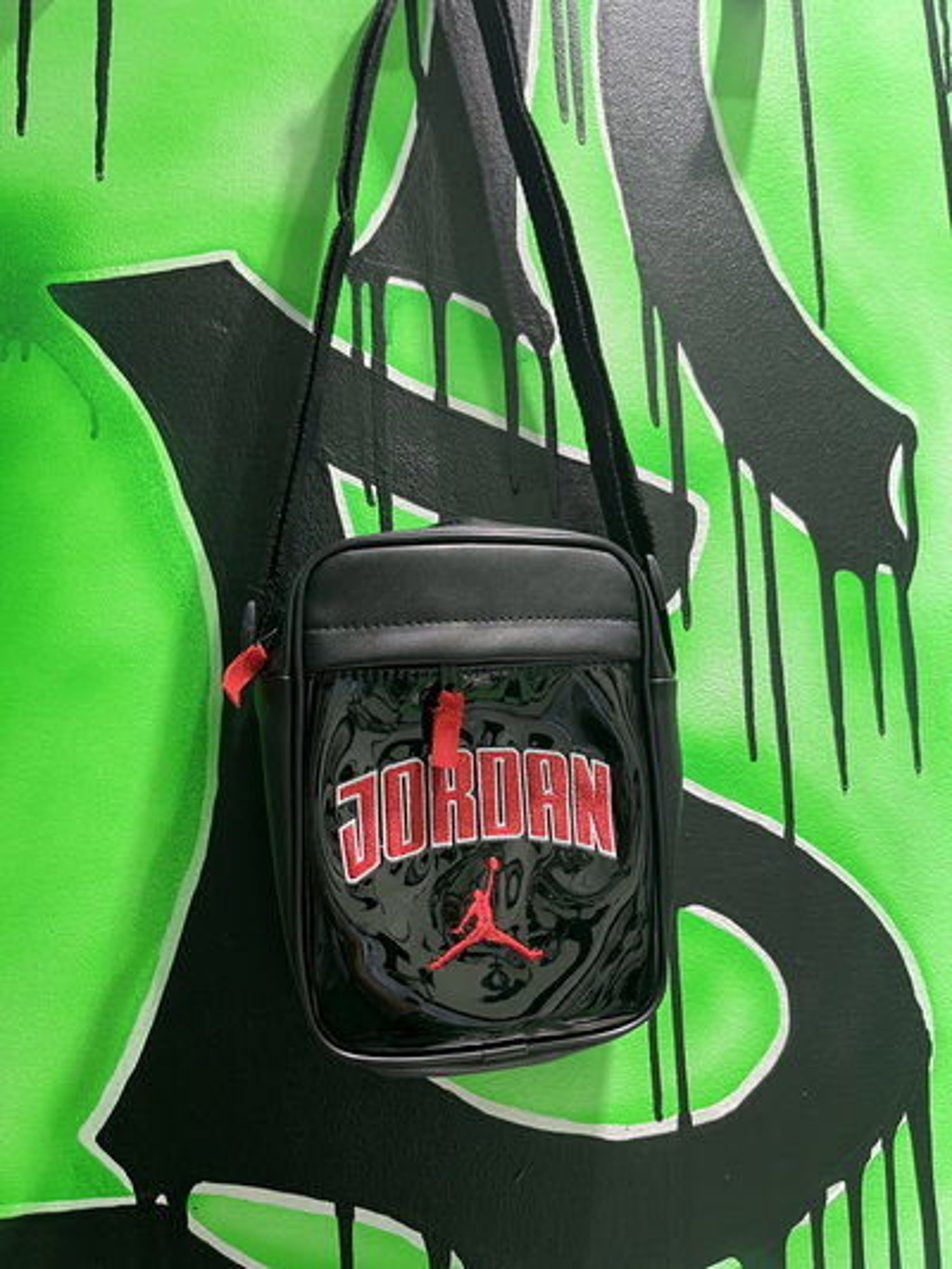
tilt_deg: +4.6
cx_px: 476
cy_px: 634
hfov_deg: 53.1
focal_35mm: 26
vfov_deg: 67.3
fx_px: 953
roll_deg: +3.5
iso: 125
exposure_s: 1/50
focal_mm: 5.1
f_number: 1.6
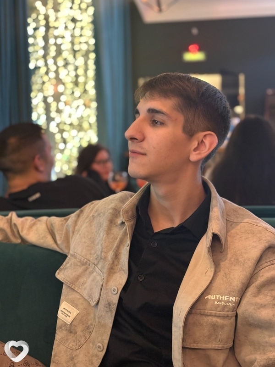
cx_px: 138
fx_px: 551
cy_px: 184
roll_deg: +1.0
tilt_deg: -1.8
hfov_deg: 28.0
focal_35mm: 52
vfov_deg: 36.8
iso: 640
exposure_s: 1/20
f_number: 1.6
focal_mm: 5.96
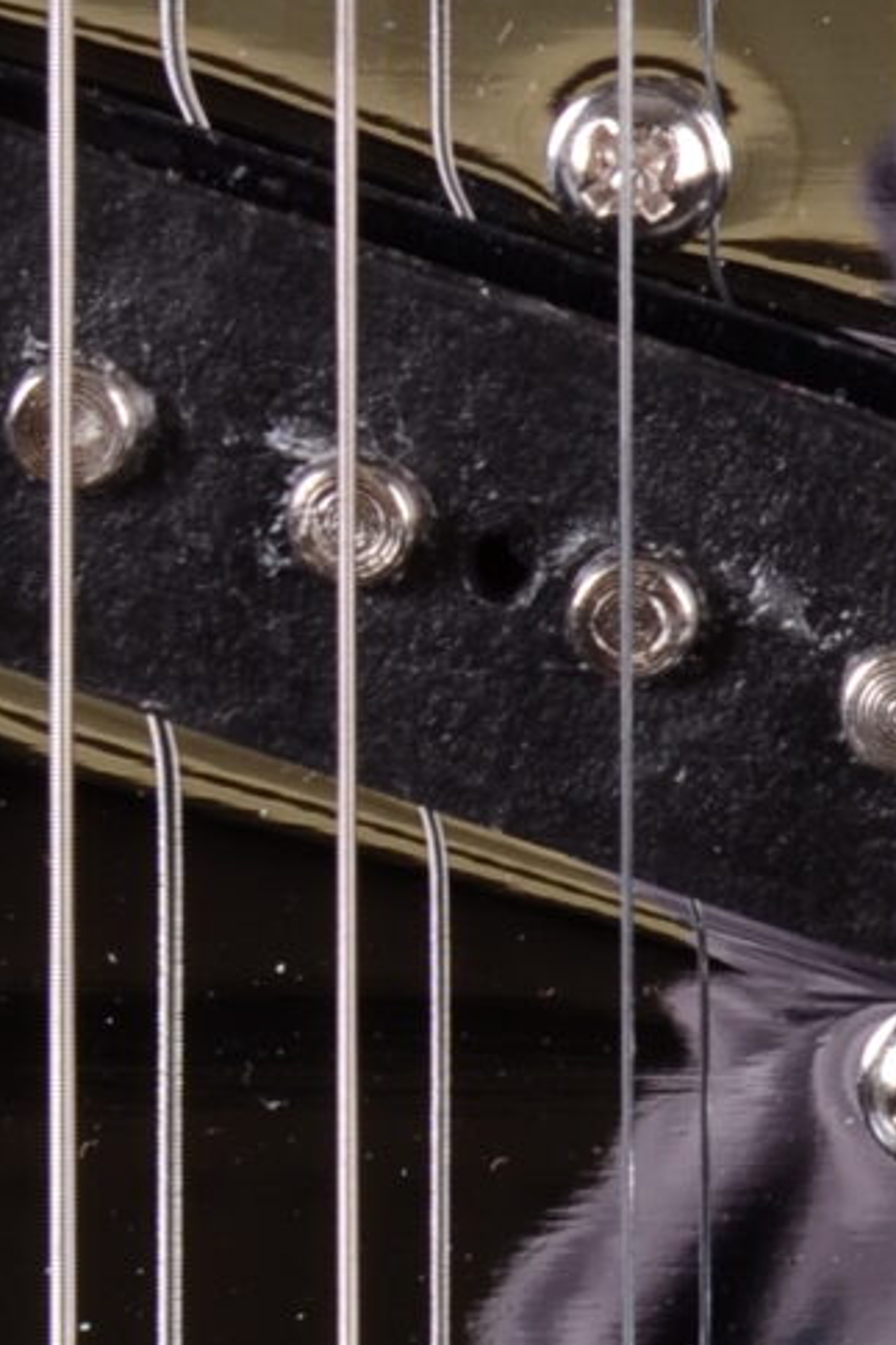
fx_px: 8854
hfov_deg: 5.7
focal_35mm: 237
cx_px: 1811
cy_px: 610
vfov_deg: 8.7
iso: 200
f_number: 13
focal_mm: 30
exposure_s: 1/200
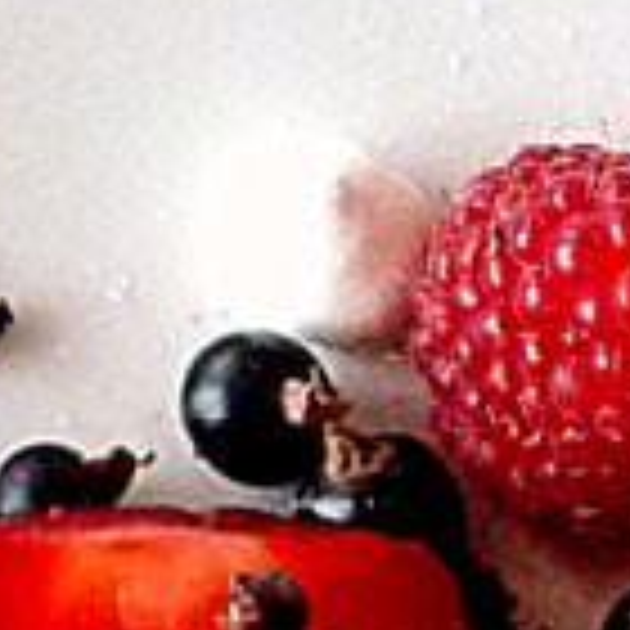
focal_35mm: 162
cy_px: 1233
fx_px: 3336
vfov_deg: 10.0
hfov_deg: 10.4
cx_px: 950
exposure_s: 1/30
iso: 400
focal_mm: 4.1
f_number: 3.3
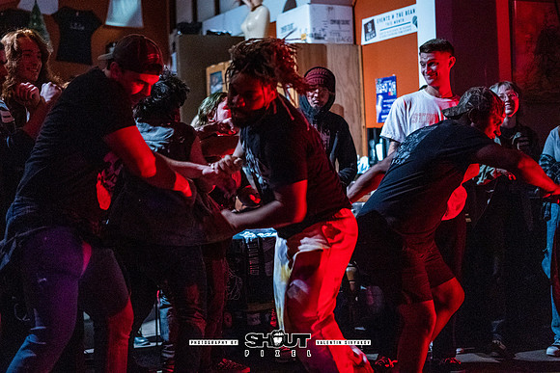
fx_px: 858
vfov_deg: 24.6
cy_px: 167
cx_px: 251
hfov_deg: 36.1
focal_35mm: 55
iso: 3200
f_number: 1.8
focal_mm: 50
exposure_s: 1/200
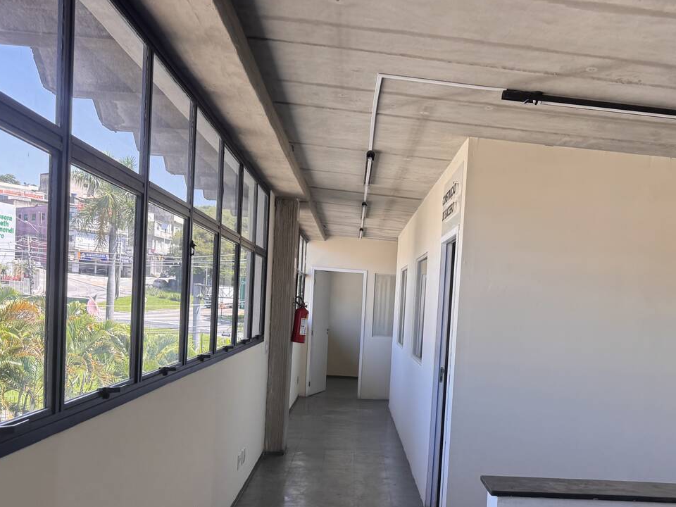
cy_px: 351
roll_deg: -2.8
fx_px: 703
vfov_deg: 39.0
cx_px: 452
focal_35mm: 36
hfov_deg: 50.4
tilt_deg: -3.2
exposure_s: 1/120
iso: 64
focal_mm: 6.76
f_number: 1.78
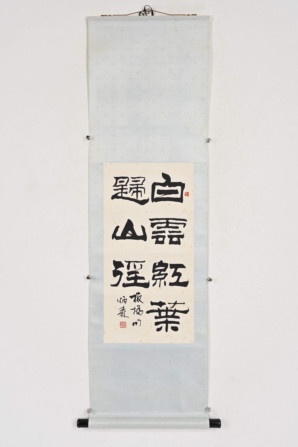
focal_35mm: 36
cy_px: 224
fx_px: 447
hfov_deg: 36.9
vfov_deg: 53.1
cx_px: 149
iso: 100
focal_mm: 36
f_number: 16
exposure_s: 1/80
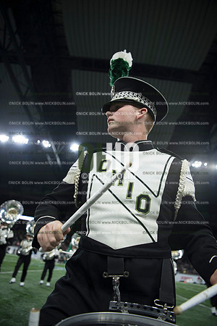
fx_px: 217
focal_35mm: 24
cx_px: 108
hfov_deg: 53.1
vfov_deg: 73.7
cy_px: 163
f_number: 2.8
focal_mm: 24
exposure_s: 1/1250
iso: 1250
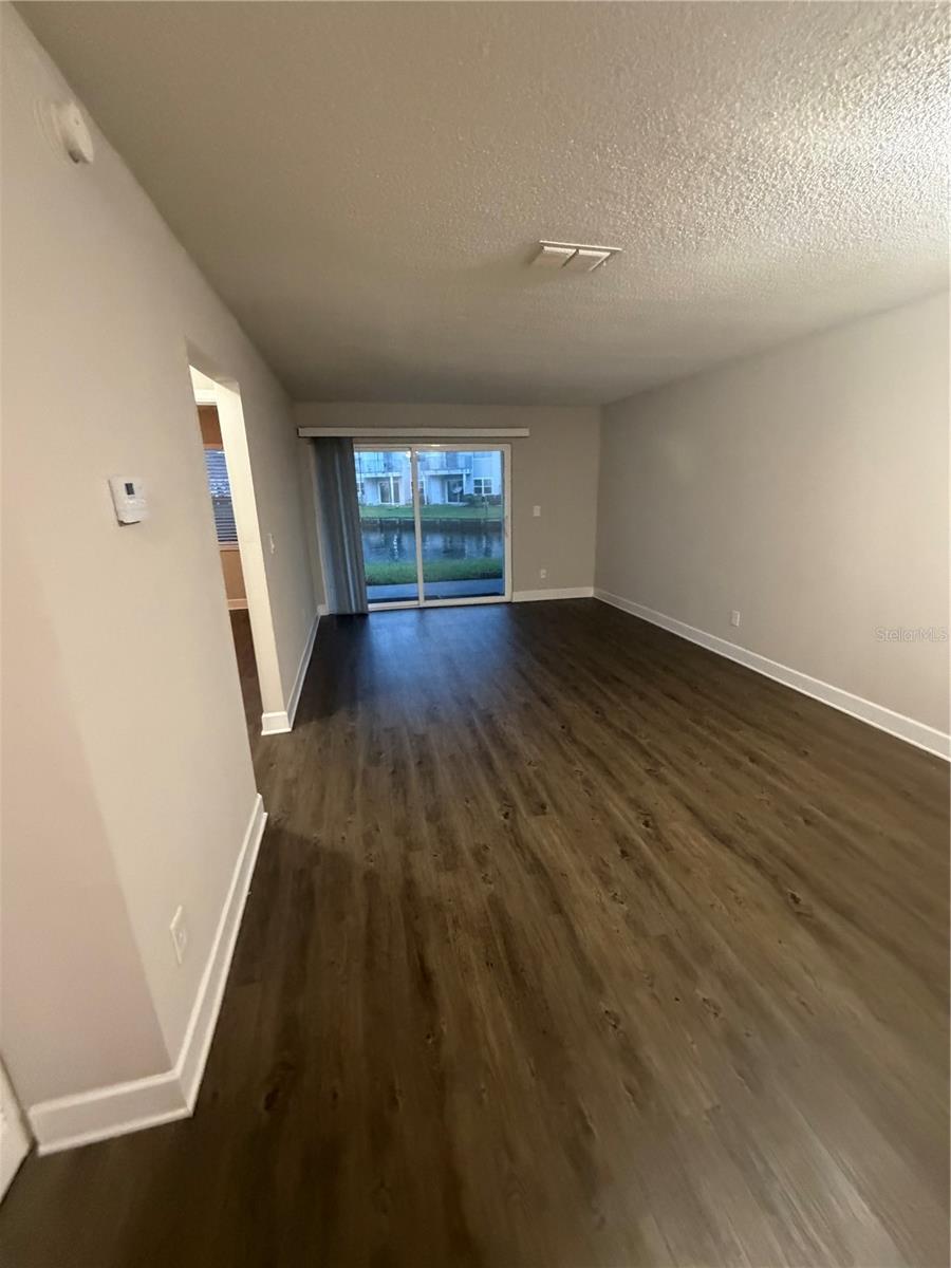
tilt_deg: -15.3
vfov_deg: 102.1
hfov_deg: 85.7
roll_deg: +1.3
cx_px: 476
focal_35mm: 14
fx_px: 513
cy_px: 634
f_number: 2.2
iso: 640
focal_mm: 2.22
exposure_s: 1/60
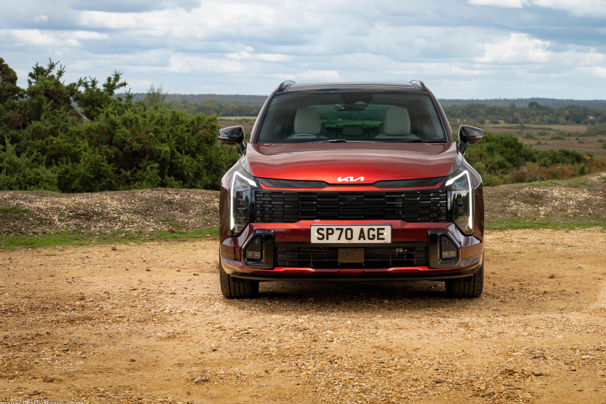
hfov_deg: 26.6
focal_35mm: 76
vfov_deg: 17.9
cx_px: 348
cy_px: 176
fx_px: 1279
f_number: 6.3
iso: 400
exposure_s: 1/400
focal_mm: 65
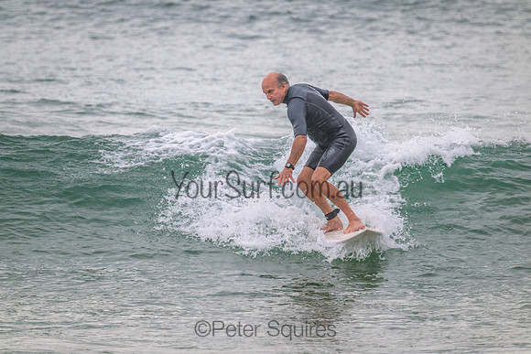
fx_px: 11802
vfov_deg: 1.7
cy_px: 177
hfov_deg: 2.6
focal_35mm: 800
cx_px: 266
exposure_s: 1/2000
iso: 1400
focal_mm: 800
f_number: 11
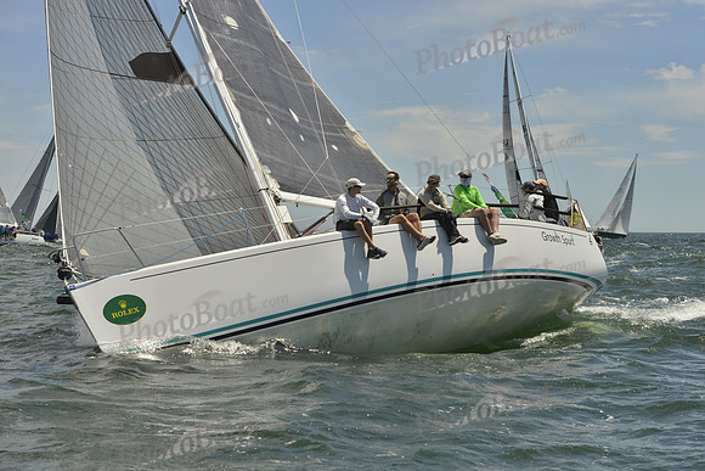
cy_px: 236
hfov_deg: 28.8
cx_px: 352
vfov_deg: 19.5
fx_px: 1371
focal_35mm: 70
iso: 280
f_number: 9
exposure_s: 1/1600
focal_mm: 70
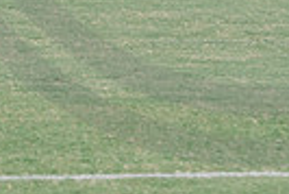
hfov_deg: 3.6
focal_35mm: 567
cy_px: -219
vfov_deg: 2.4
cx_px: -15
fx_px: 4557
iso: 640
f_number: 4.5
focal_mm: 90
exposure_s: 1/250
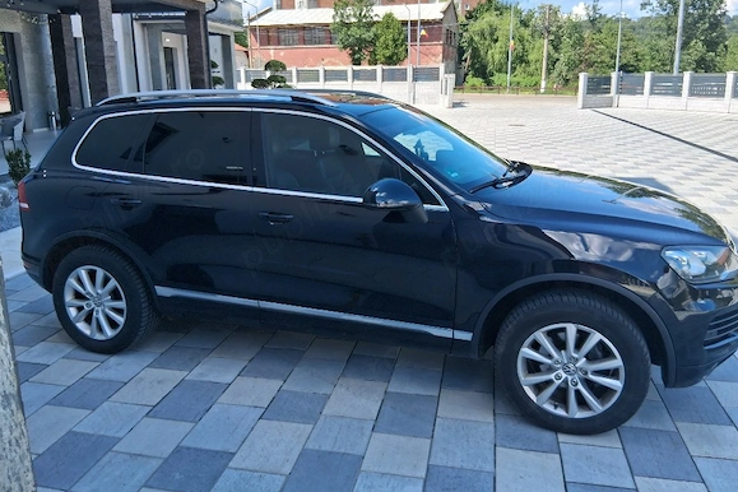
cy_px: 214
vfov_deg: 46.3
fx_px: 574
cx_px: 372
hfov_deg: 65.5
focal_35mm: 28
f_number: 1.8
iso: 25
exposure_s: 1/385
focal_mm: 3.98
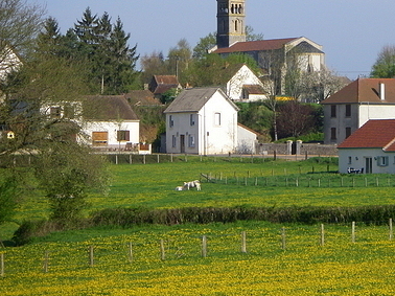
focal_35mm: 249
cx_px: 278
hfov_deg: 8.0
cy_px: 48
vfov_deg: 6.0
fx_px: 2840
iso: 64
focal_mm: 24.2
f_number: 4.3
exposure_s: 1/500
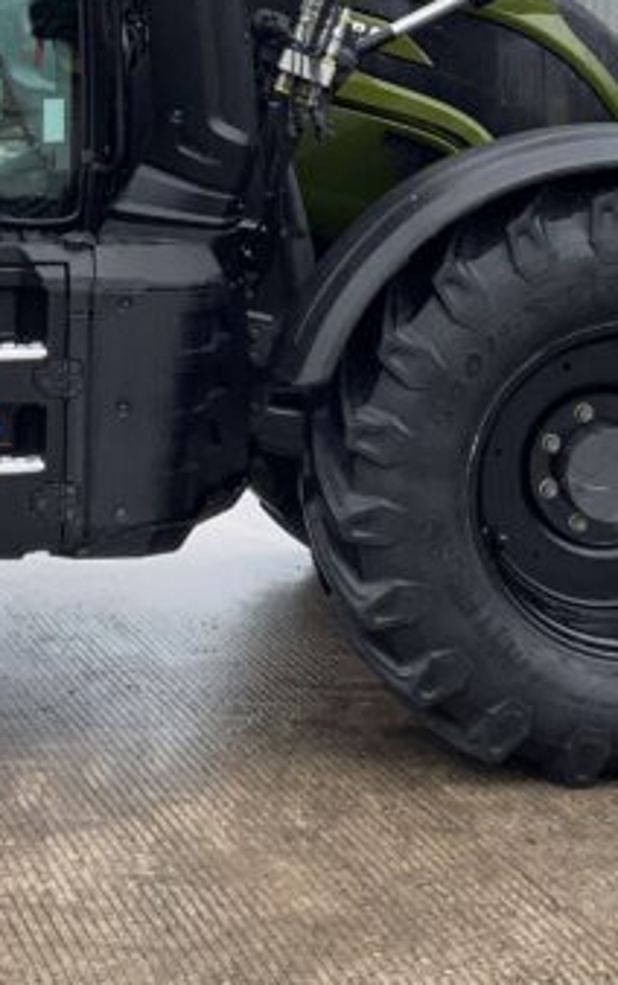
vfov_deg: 21.5
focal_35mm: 93
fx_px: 2500
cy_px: -17
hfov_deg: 14.1
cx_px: 245
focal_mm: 3
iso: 16
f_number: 1.8
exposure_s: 1/898
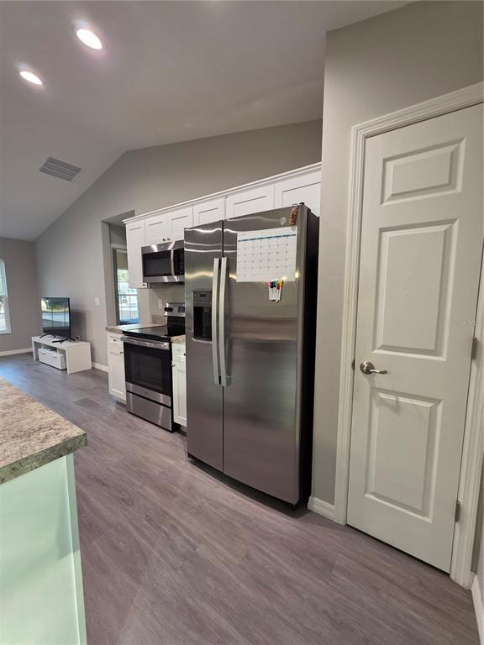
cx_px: 242
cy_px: 322
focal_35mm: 13
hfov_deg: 89.9
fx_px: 242
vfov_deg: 106.2
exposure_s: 1/60
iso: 160
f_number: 1.9
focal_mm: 2.2
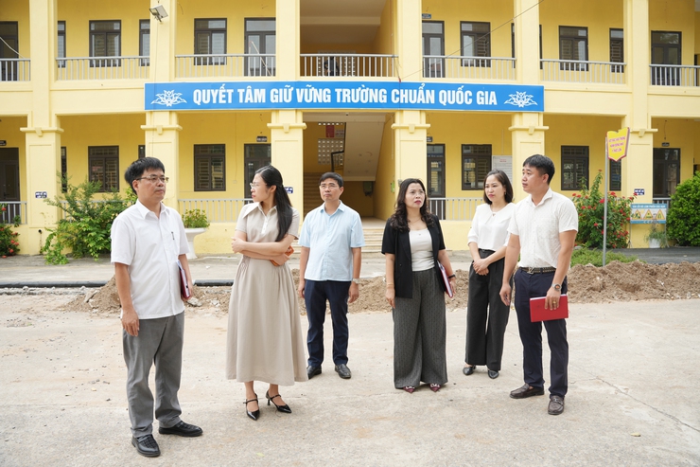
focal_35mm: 28
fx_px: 544
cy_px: 234
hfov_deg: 65.5
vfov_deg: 46.4
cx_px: 350
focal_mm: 28
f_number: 5
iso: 100
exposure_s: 1/125
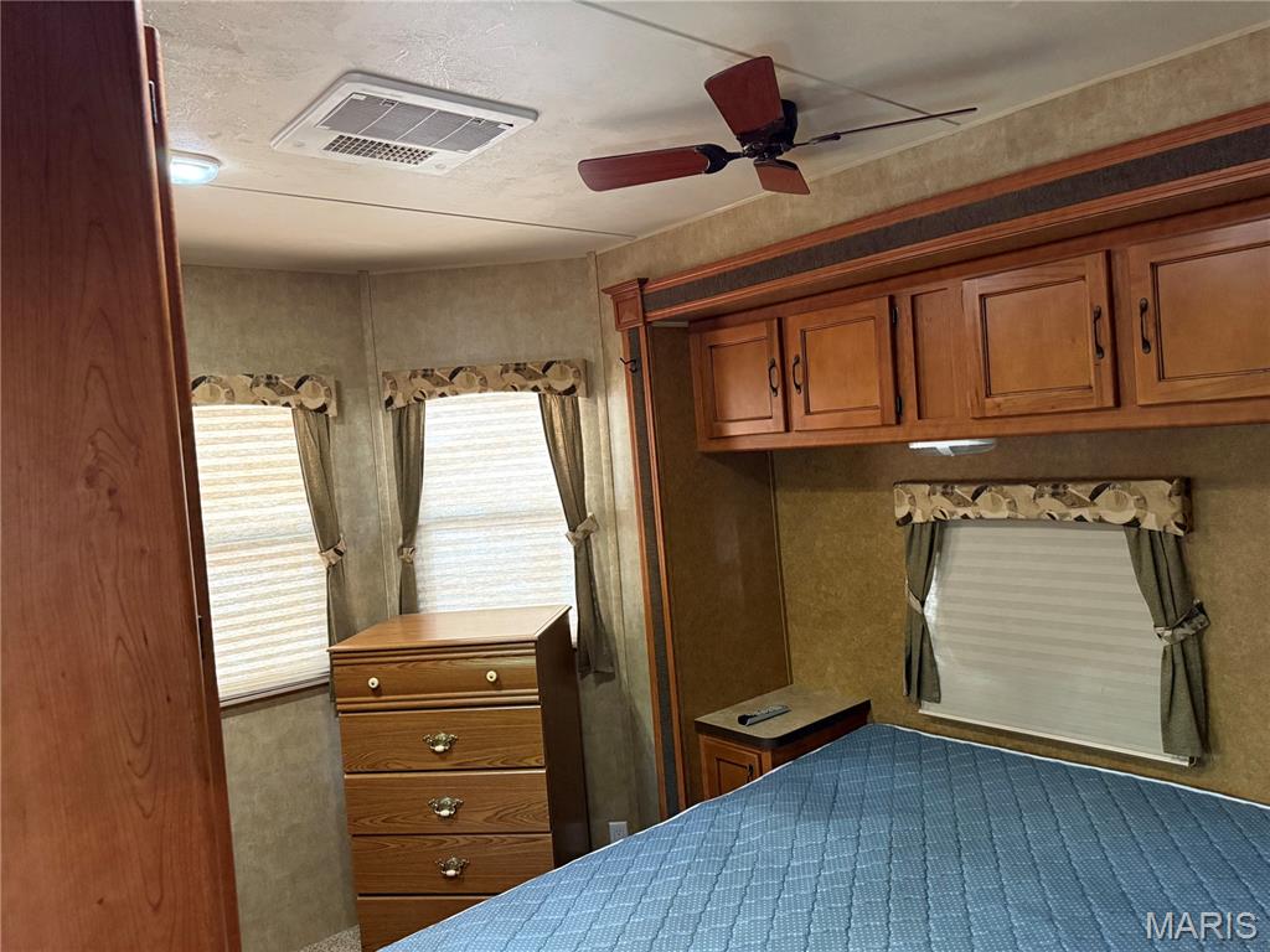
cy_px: 476
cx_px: 635
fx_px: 881
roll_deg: +3.7
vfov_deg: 56.8
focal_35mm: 24
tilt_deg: -1.5
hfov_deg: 71.6
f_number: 1.78
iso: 800
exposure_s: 1/60
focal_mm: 6.76
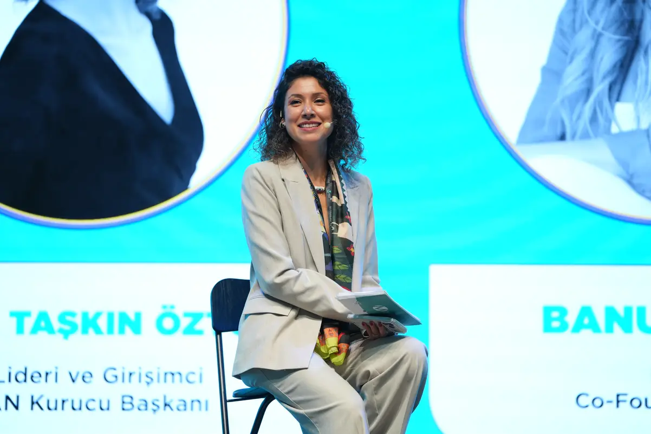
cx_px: 326
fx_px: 2654
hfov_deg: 14.0
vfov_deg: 9.3
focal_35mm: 147
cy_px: 217
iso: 1000
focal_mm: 146.8
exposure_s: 1/250
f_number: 2.8
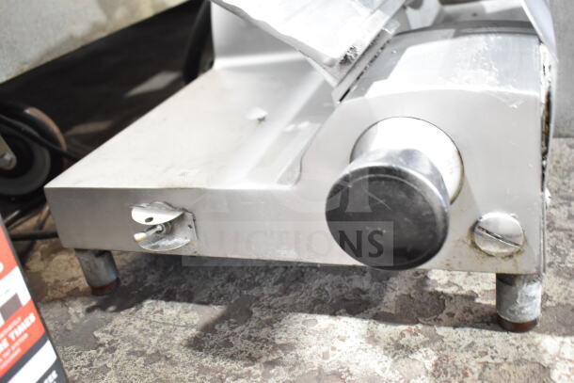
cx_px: 287
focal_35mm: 38
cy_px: 192
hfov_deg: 51.3
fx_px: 598
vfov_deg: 35.5
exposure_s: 1/40
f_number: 4
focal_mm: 25
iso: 2000
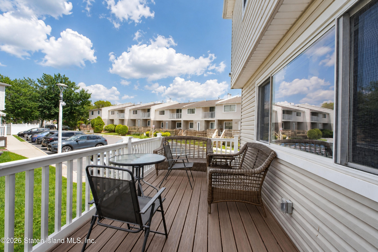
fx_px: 157
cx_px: 189
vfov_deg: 77.3
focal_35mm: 15
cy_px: 126
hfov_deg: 100.4
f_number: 10
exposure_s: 1/200
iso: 250
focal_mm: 10
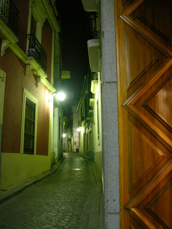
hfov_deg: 40.7
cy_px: 114
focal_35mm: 35
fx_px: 232
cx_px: 86
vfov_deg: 52.6
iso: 200
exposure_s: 1/1.1
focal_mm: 8.9
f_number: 2.8
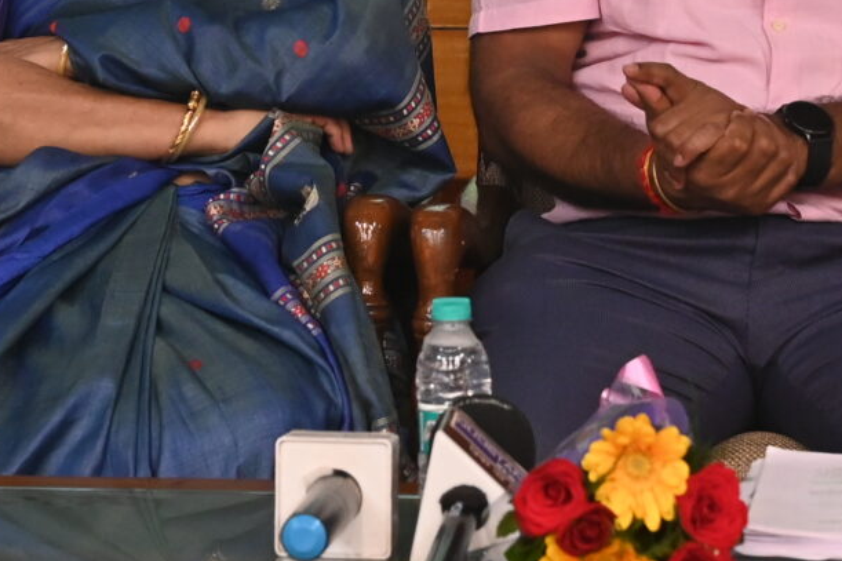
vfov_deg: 8.5
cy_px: -434
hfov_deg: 13.3
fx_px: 3624
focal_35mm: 155
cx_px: 444
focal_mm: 37
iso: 2200
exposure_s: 1/125
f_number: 4
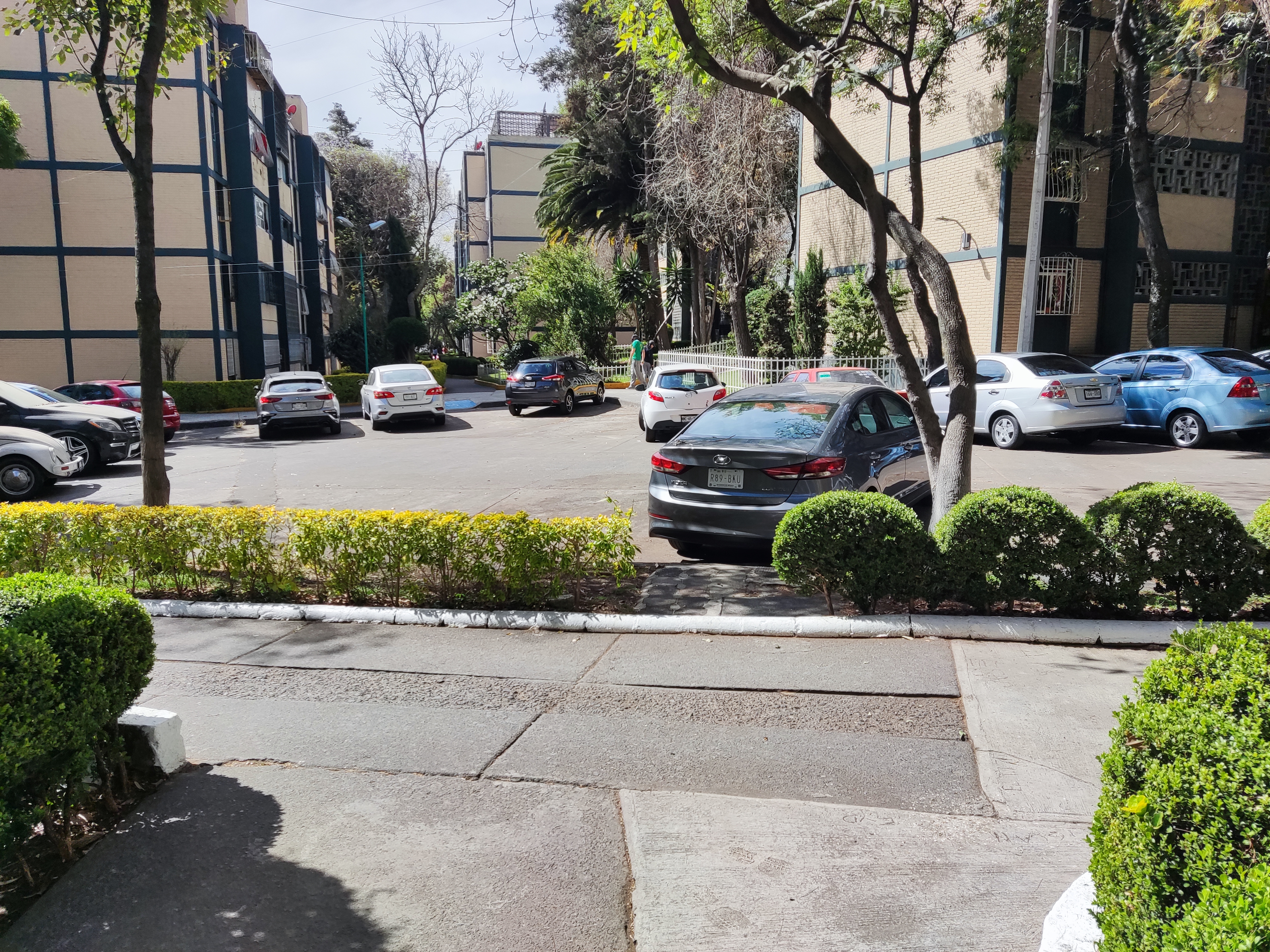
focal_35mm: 25
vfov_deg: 54.9
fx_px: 917
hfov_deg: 69.4
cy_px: 476
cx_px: 635
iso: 50
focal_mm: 4.71
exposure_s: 1/1665
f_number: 1.79
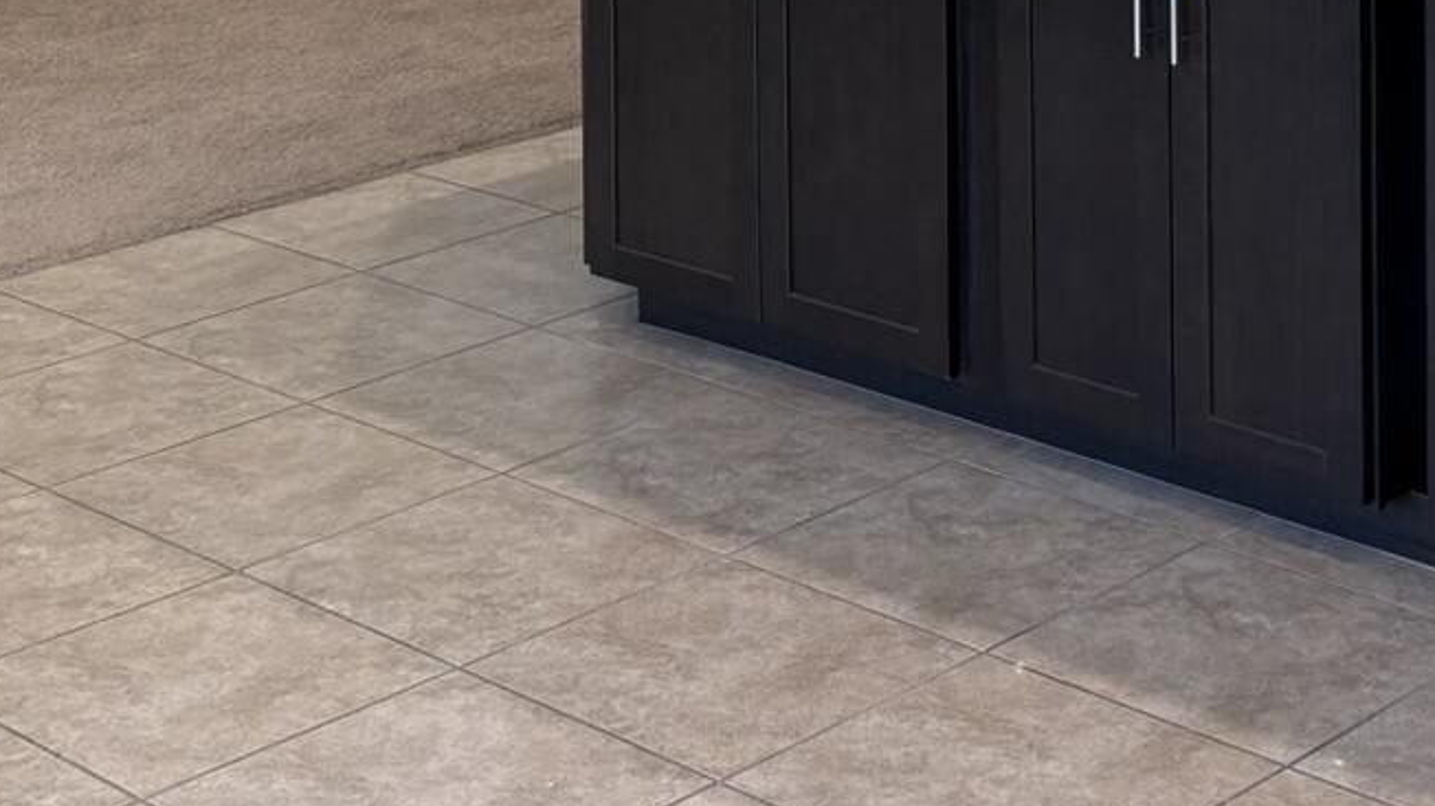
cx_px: 883
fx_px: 3120
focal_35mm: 82
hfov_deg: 25.8
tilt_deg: -4.4
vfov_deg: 13.7
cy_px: -450
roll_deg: +0.1
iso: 160
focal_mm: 6.76
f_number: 1.78
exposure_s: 1/120
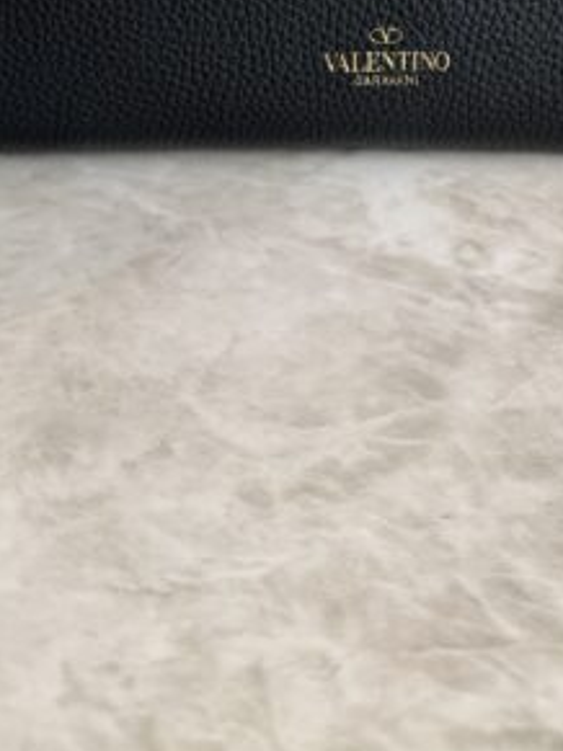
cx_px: 377
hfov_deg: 22.1
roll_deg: -0.1
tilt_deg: -13.2
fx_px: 1432
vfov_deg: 25.1
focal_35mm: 66
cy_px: -248
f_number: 1.78
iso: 64
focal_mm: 6.76
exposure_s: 1/120
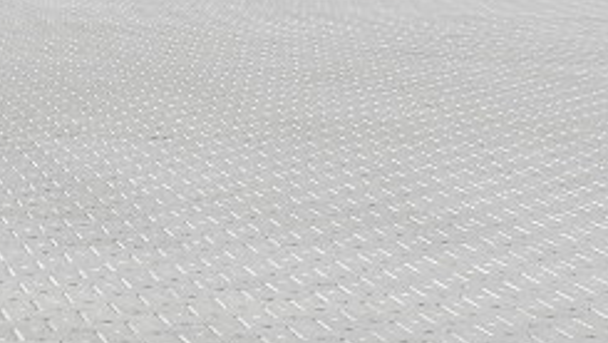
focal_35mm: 146
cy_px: -239
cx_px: -318
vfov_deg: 8.1
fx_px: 2355
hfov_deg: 13.8
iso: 160
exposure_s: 1/1000
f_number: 4
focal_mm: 5.6
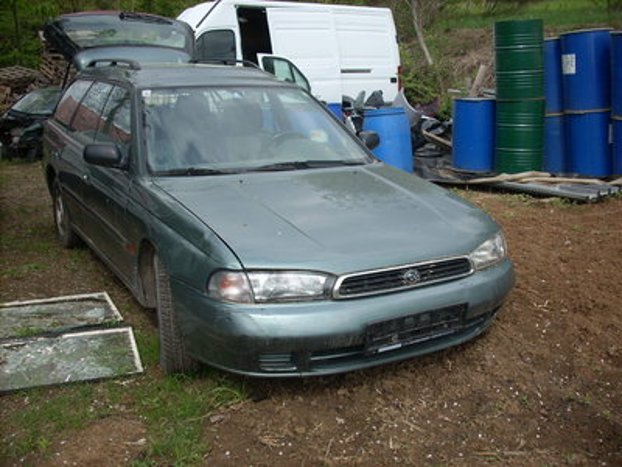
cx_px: 311
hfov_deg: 50.1
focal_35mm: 37
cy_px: 234
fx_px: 665
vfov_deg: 38.7
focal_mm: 6.2
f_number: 5.6
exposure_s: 1/136
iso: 64
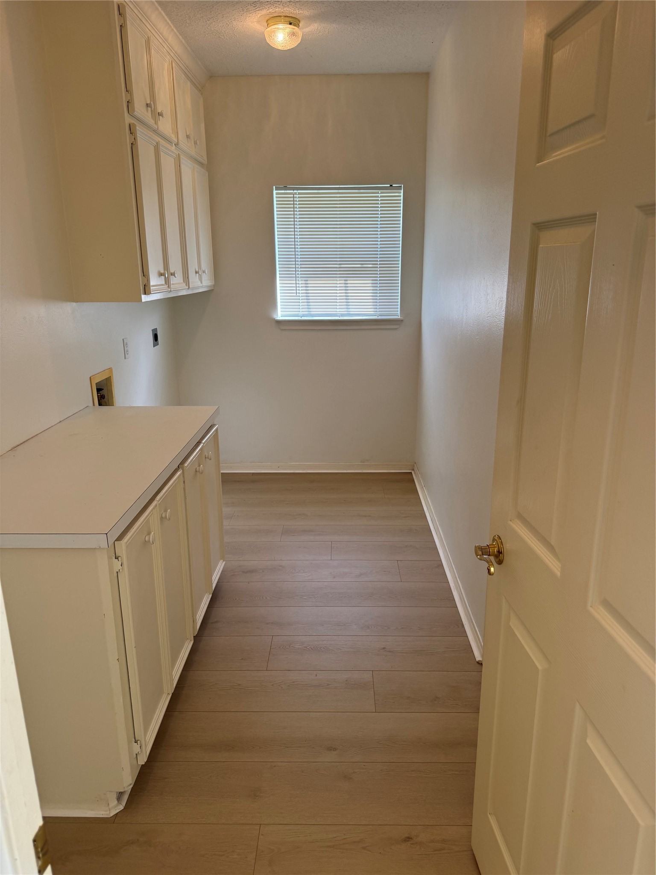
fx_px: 606
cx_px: 328
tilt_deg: -15.7
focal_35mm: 24
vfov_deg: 71.6
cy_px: 438
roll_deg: +0.8
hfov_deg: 56.8
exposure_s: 1/120
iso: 125
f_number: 1.78
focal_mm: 6.76
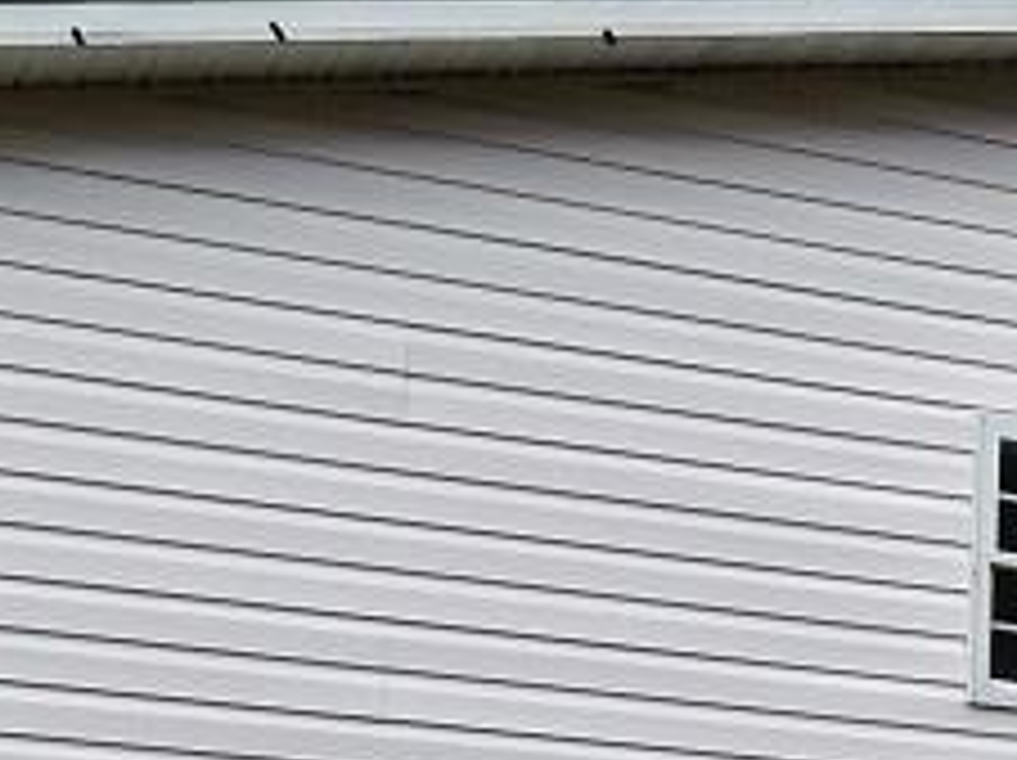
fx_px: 3463
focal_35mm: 118
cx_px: 1346
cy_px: 1138
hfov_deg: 15.8
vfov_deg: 12.0
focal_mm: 4.7
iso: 64
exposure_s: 1/250
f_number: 3.2
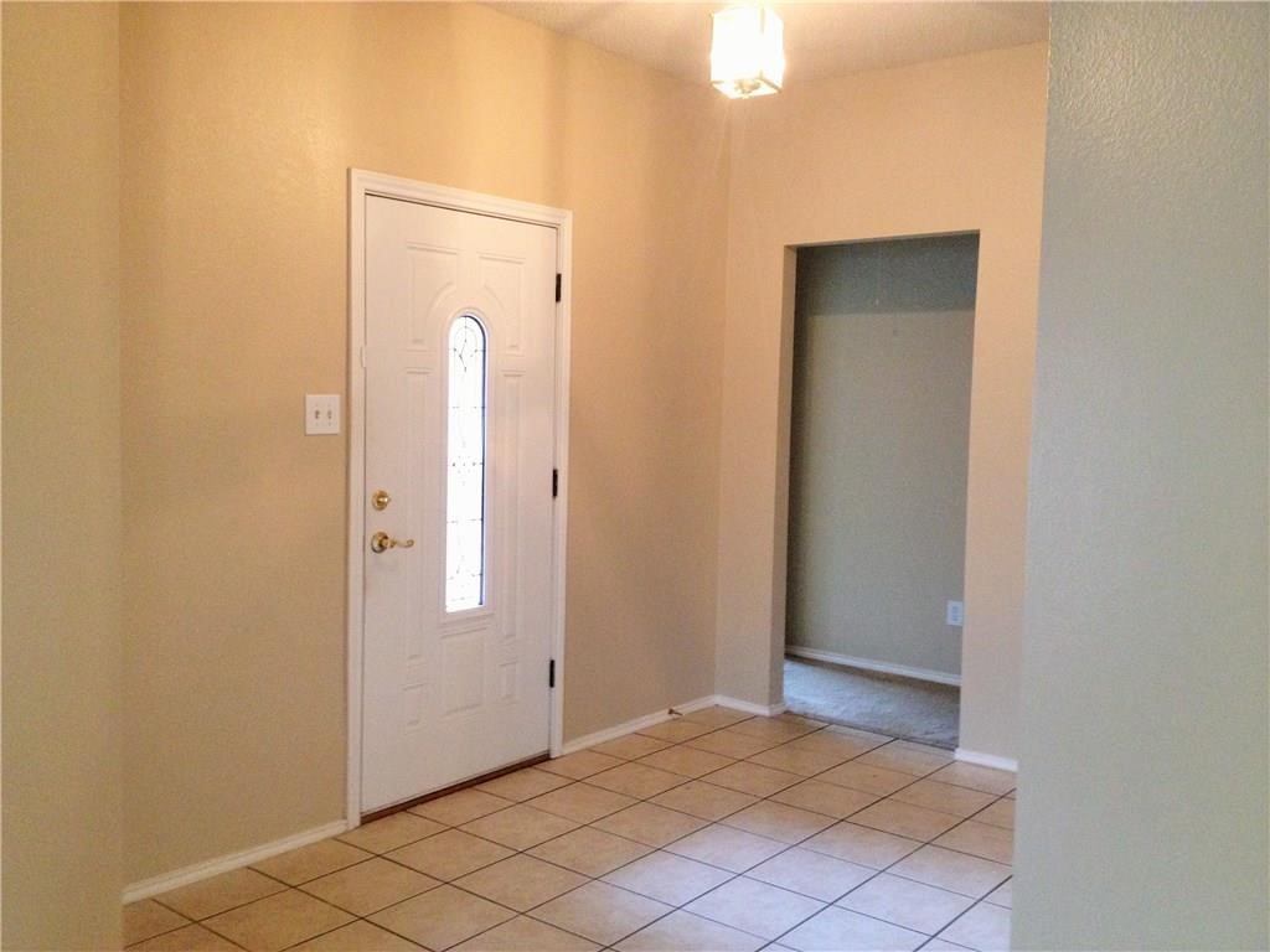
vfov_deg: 40.7
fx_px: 1284
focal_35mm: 35
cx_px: 635
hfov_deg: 52.6
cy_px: 476
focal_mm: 4.28
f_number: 2.4
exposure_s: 1/20
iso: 250
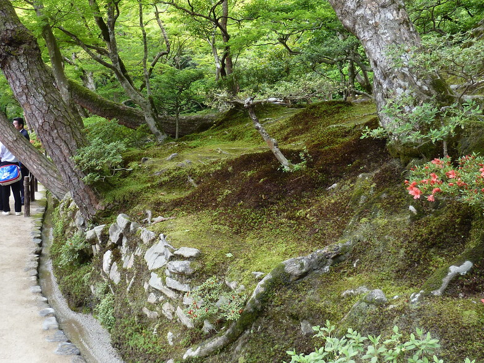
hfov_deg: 48.7
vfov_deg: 37.7
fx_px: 531
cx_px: 197
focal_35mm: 38
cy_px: 155
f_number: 3.3
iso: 80
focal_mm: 4.1
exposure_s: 1/30
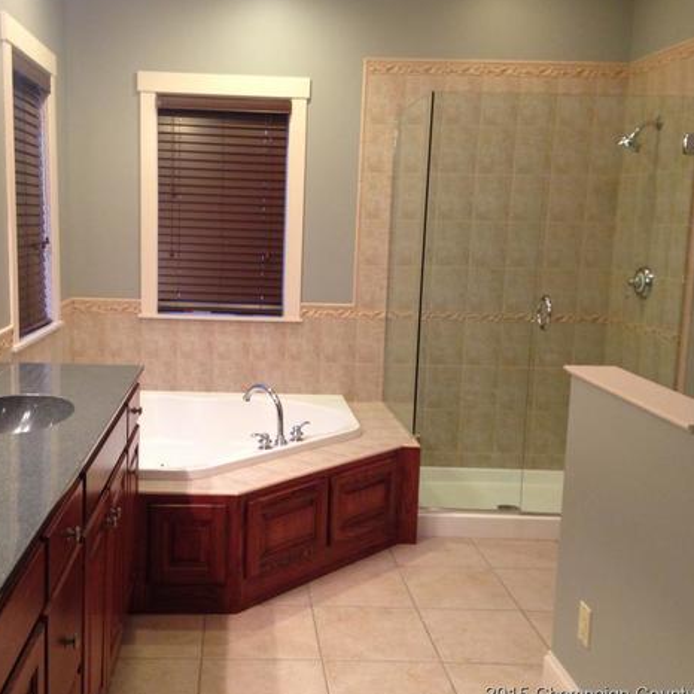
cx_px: 264
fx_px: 907
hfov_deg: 41.6
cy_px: 347
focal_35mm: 40
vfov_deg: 41.9
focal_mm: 4.13
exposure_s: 1/20
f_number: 2.4
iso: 160
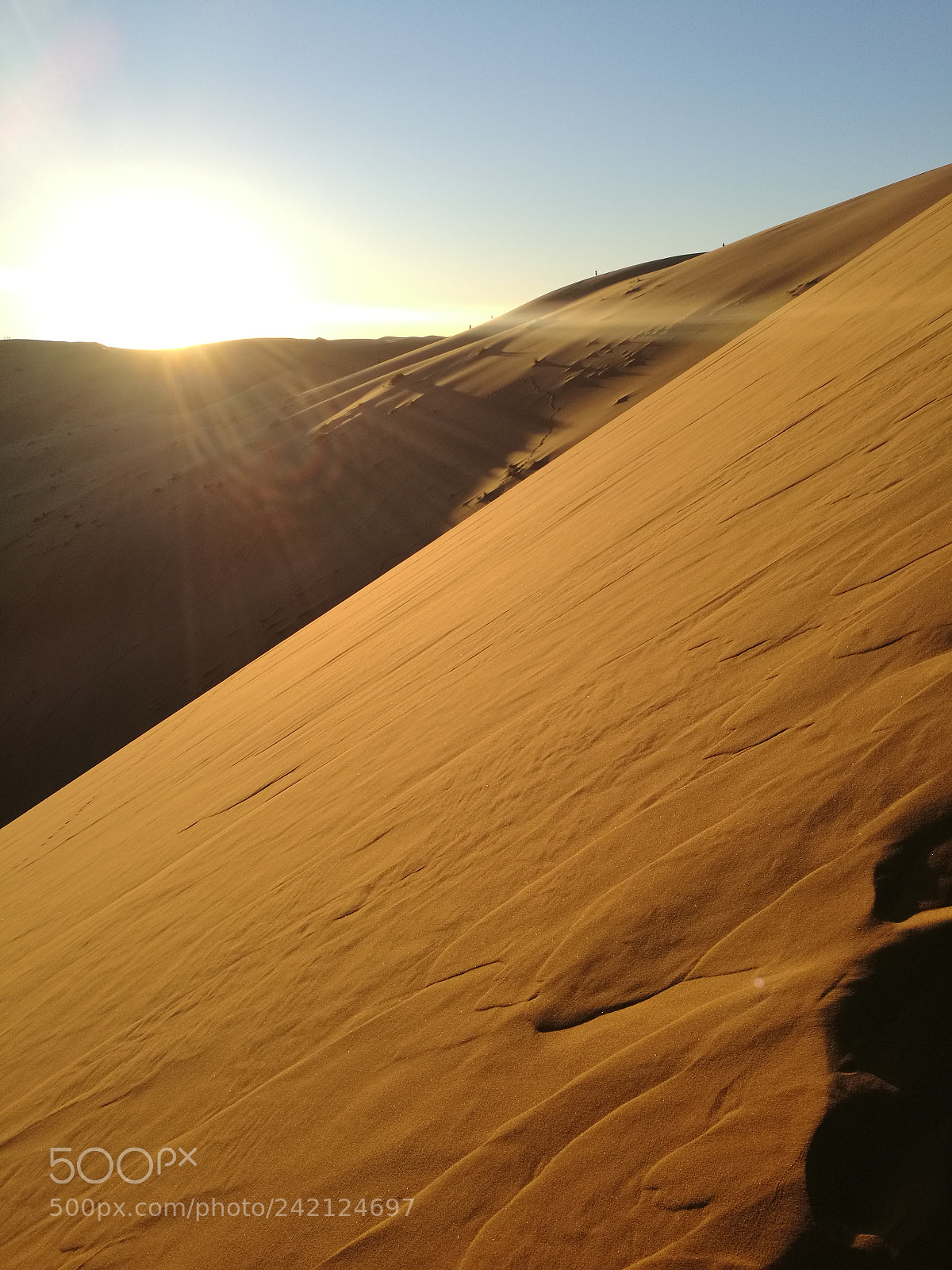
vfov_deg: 65.3
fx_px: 990
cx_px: 476
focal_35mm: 27
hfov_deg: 51.4
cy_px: 635
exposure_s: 1/831
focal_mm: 4.04
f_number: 2
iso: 50
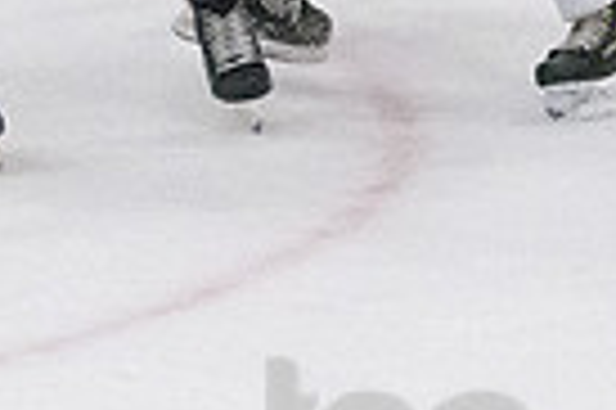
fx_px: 18407
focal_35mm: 1077
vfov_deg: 1.3
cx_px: 1039
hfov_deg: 1.9
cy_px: -113
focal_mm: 170
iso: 8000
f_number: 5
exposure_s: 1/1600
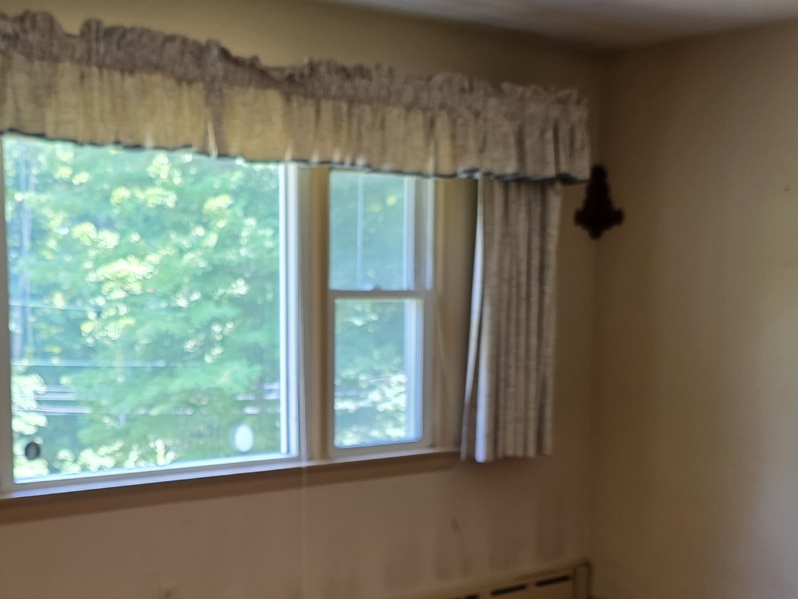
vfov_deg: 24.7
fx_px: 1337
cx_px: 275
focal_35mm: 58
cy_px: 497
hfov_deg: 33.0
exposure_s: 1/120
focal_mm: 6.3
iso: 125
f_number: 1.7
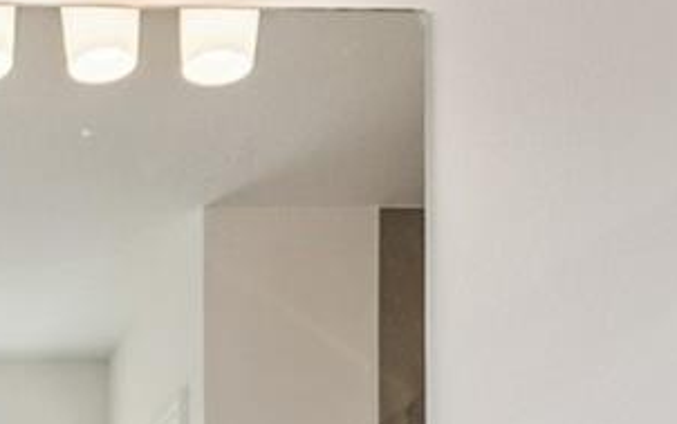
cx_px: -137
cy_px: 844
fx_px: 1495
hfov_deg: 23.3
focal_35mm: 81
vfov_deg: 13.8
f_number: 7.1
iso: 100
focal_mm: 10
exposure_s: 1/250
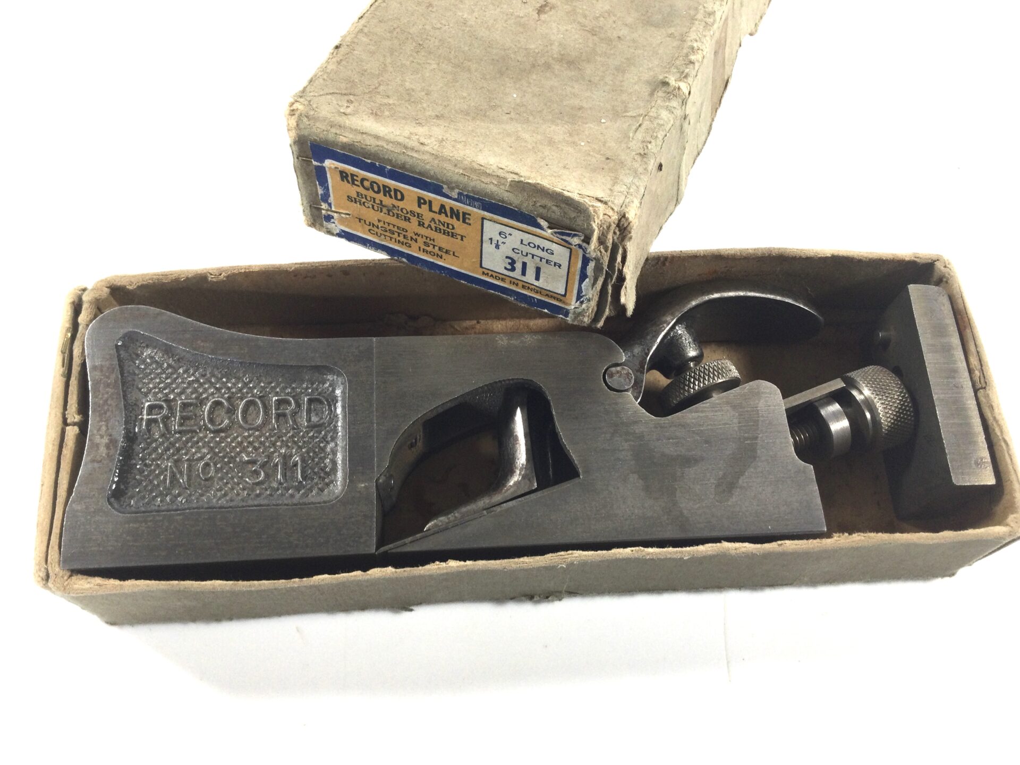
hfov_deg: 58.4
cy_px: 382
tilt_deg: -67.8
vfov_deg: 45.4
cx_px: 510
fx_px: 913
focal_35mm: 31
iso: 32
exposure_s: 1/50
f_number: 2.4
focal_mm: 3.3
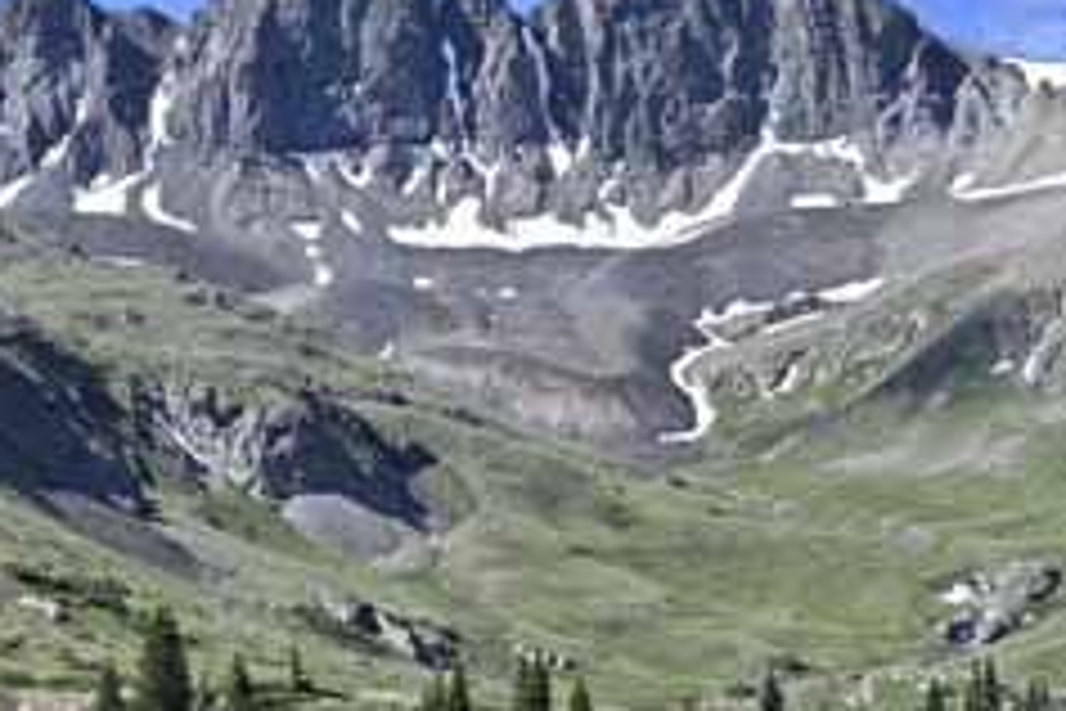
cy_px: 434
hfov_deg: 12.2
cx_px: 450
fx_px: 5004
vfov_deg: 8.1
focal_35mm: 169
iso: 64
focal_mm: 50
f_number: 6.3
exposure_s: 1/320
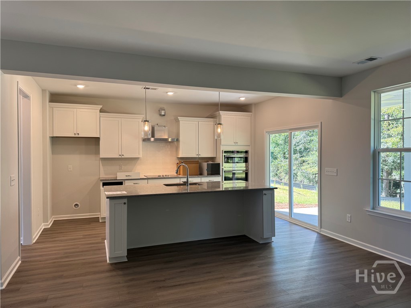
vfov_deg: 56.8
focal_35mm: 24
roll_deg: -0.1
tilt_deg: -0.3
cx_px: 206
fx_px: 285
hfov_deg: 71.6
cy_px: 154
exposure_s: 1/120
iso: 100
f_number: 1.78
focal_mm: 6.76
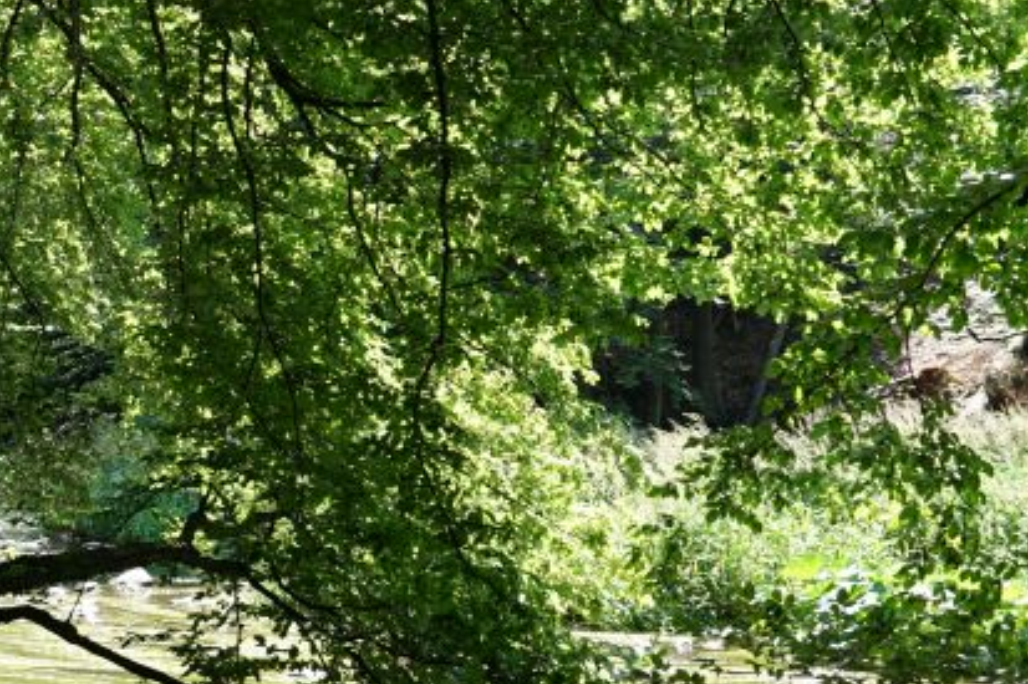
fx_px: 1770
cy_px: 640
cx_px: -105
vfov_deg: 21.3
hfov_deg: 29.2
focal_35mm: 62
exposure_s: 1/80
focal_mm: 20
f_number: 5
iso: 100
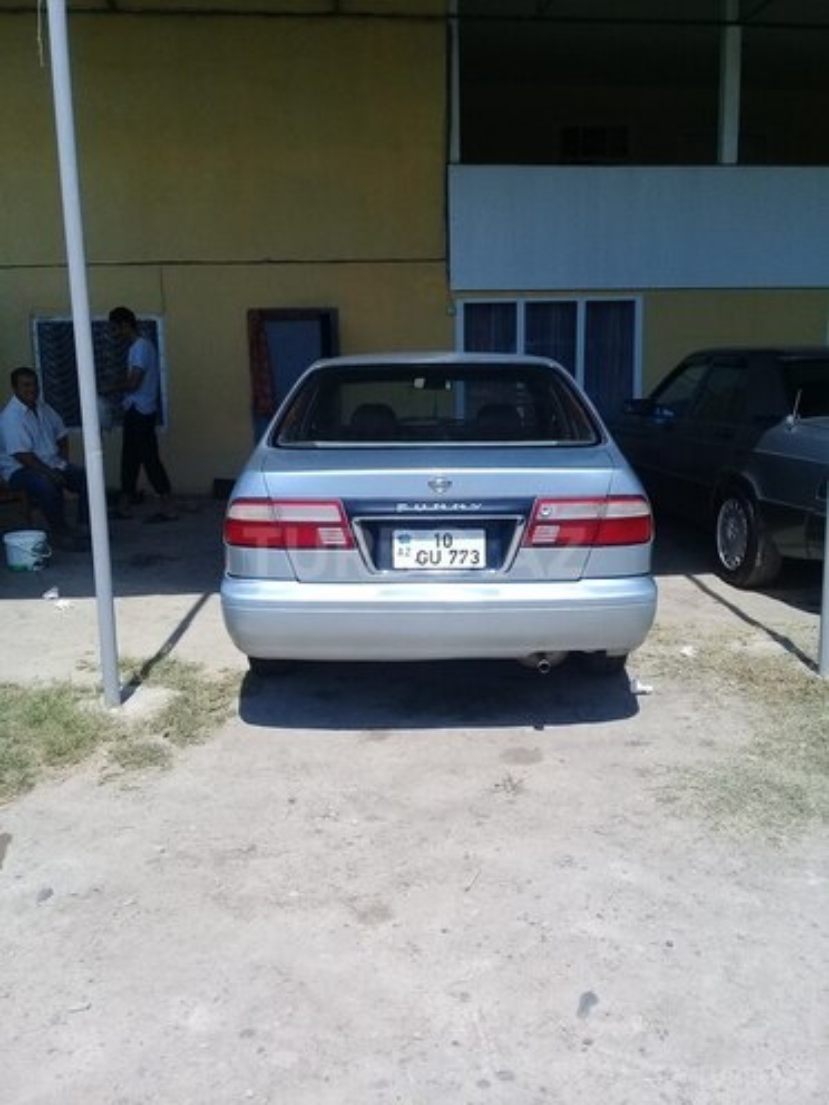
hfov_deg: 45.4
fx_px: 990
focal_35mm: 31
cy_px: 552
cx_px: 414
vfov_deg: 58.4
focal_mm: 3.3
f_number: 2.2
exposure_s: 1/1416
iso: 50
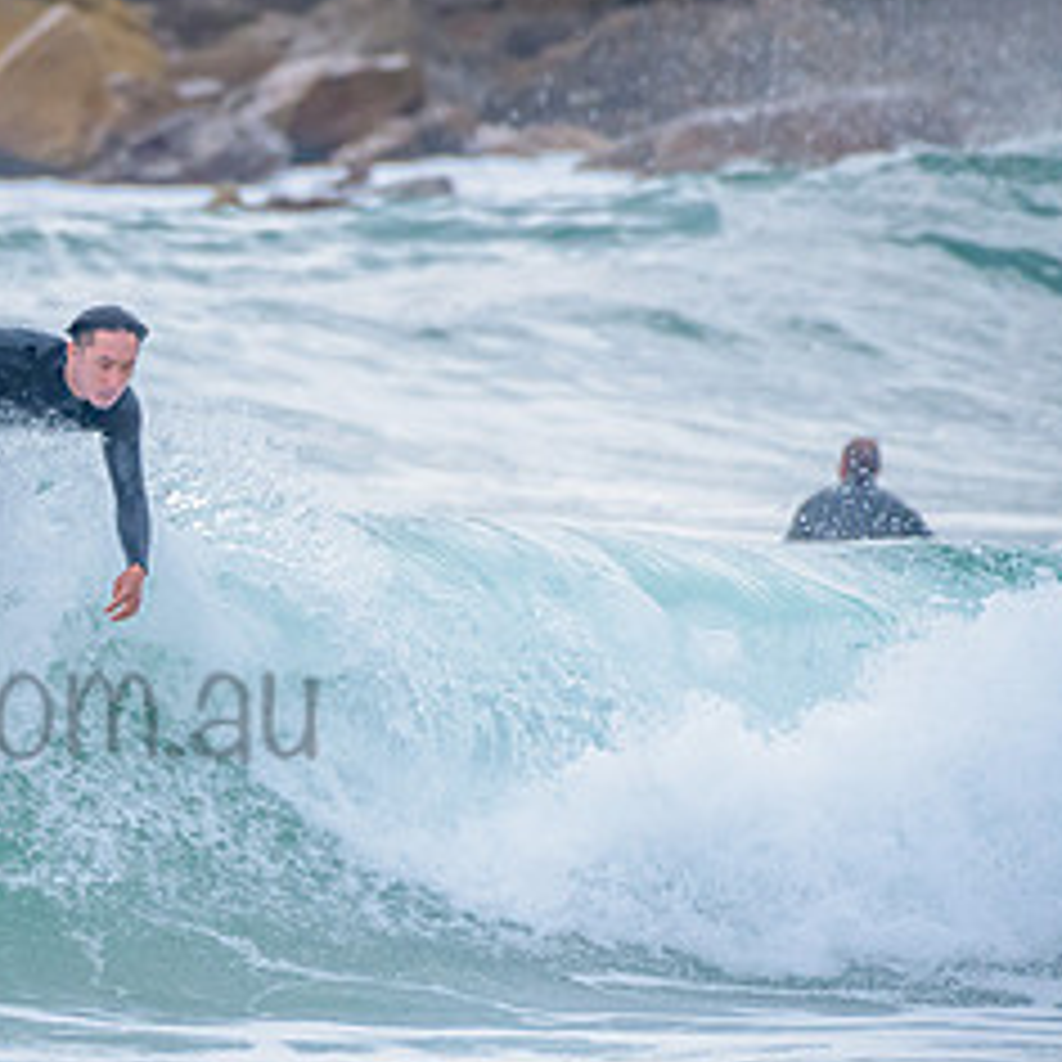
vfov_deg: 1.4
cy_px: 678
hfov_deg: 1.4
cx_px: -167
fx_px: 44429
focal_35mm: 1280
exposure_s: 1/2000
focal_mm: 500
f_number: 5.6
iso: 800
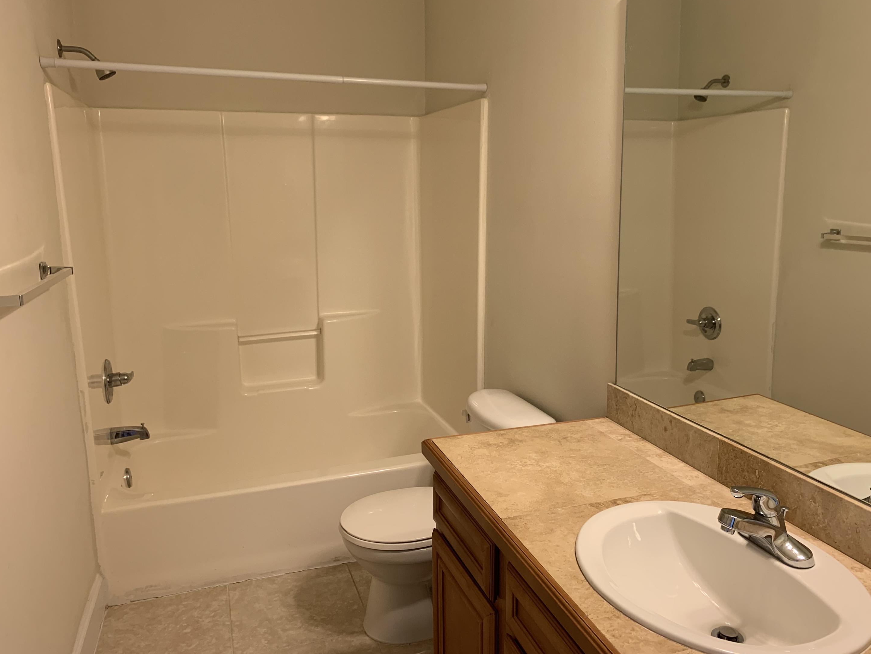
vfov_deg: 51.3
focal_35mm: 27
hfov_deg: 65.3
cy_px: 316
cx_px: 450
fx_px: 679
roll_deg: +0.1
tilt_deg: -8.9
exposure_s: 1/60
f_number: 1.8
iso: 80
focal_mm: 4.25
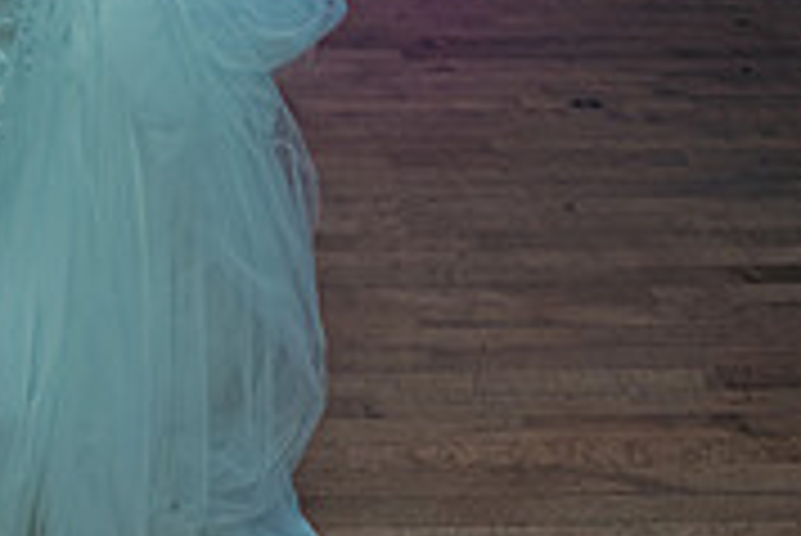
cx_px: -94
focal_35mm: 78
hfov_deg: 24.2
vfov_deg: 16.5
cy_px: -169
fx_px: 1737
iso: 1250
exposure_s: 1/160
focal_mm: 24
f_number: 3.5
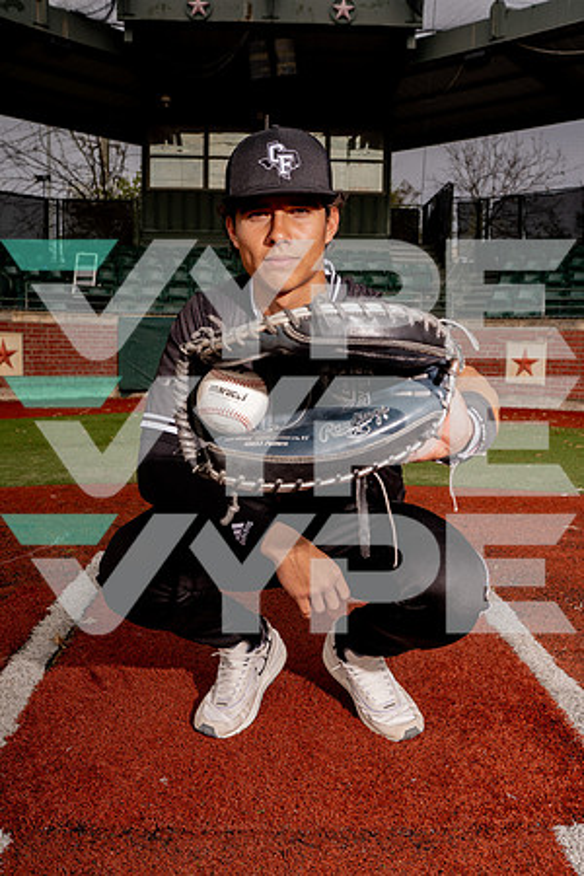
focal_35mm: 35
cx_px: 292
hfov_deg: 37.9
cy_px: 438
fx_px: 852
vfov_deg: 54.4
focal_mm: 35
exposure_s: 1/250
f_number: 7.1
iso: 125
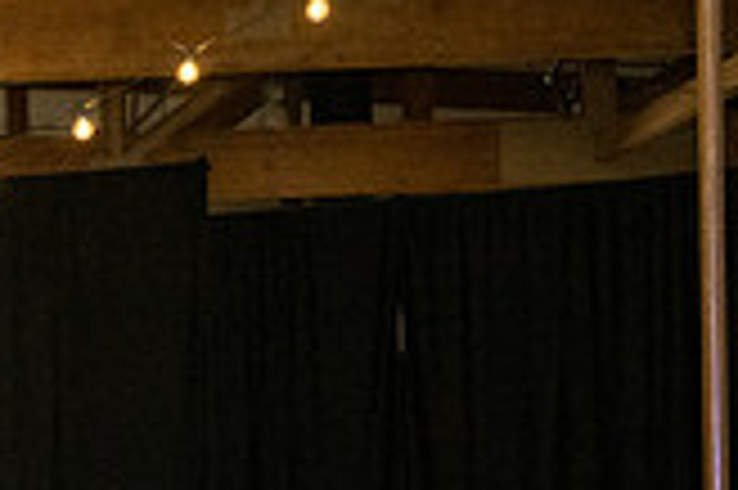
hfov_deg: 14.7
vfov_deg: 10.5
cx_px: -549
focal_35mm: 124
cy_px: 825
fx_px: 2539
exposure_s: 1/400
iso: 3200
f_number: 4
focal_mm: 35
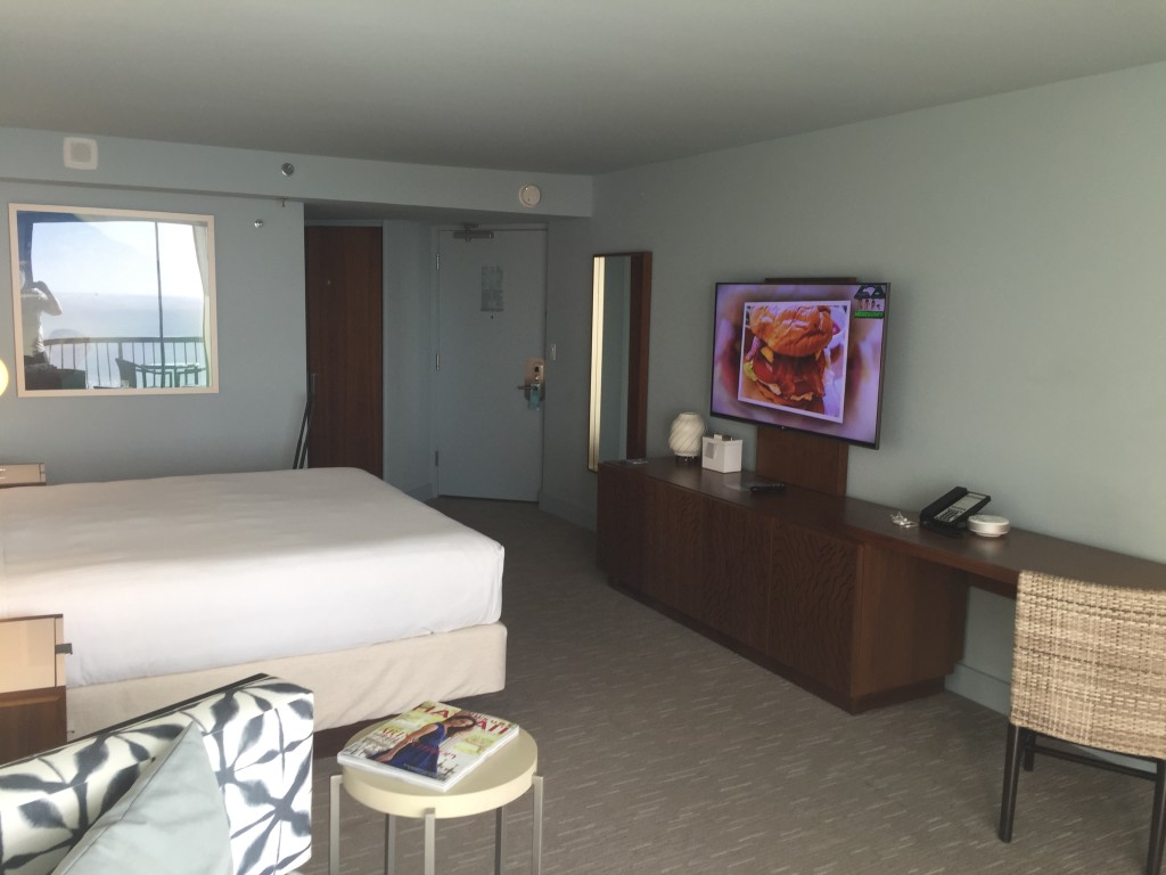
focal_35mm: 29
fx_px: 977
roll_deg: -1.4
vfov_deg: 48.2
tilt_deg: -9.1
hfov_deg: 61.7
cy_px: 438
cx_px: 583
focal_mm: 4.15
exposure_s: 1/60
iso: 32
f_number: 2.2
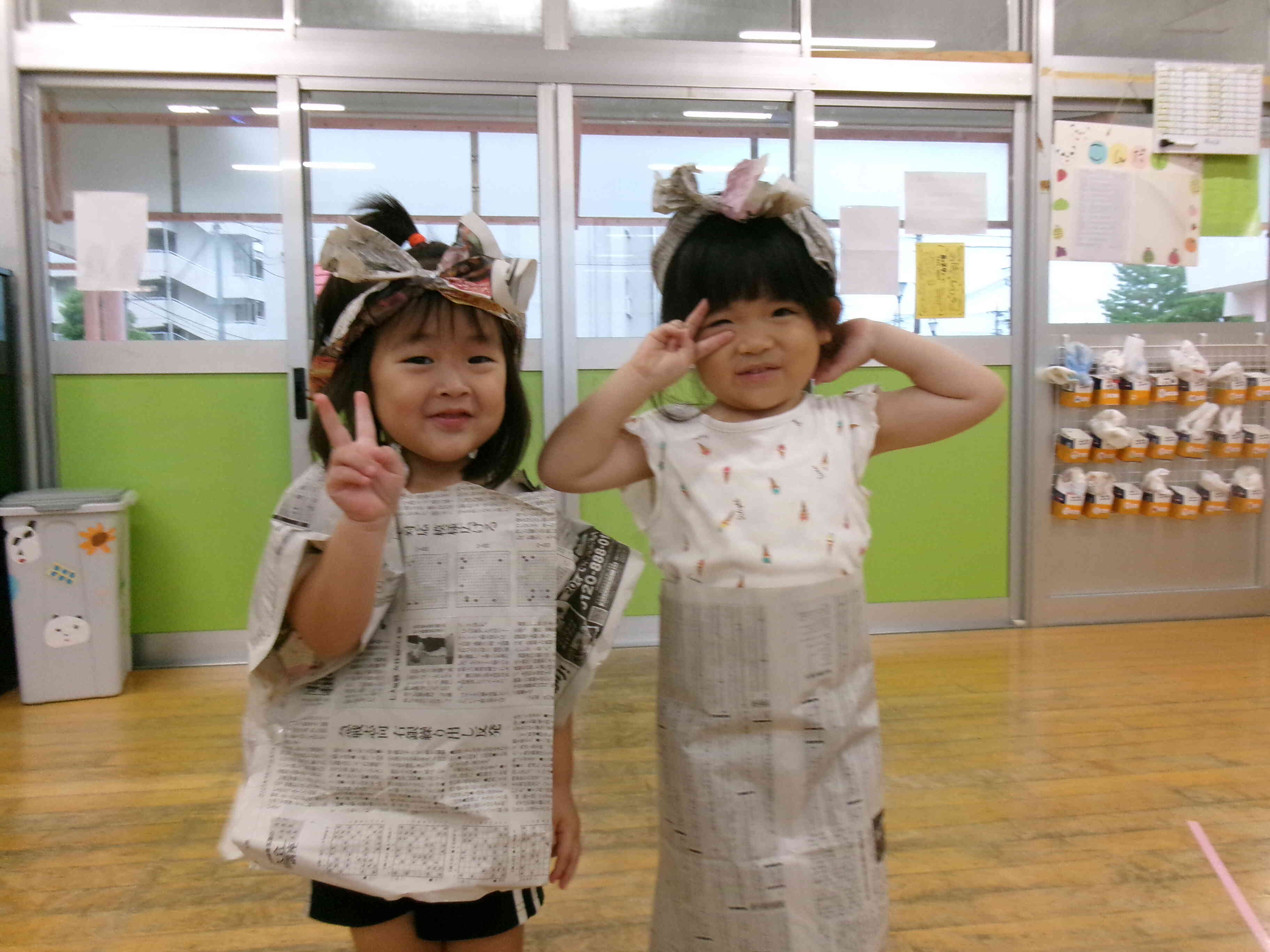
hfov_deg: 63.4
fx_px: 1027
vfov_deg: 49.7
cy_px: 476
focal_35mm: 28
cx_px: 635
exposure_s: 1/60
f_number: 3.9
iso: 473
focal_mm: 5.1
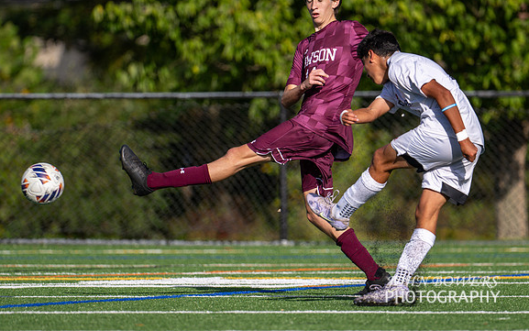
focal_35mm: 653
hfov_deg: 3.2
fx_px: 9417
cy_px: 171
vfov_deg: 2.0
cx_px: 312
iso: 100
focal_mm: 400
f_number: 4.5
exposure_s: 1/1600
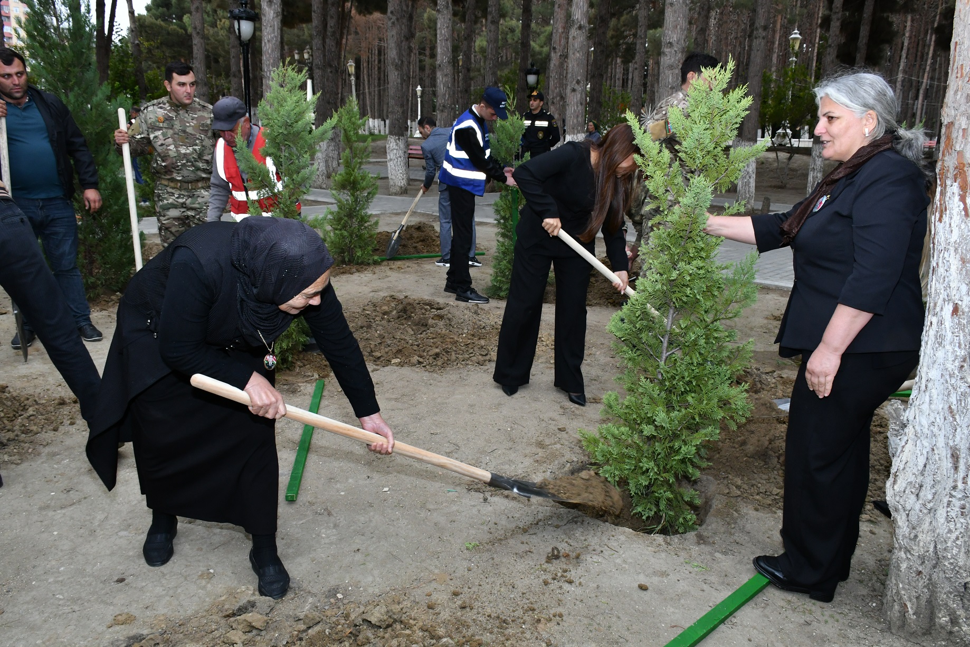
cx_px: 485
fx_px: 727
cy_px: 324
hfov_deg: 67.4
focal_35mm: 27
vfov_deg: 47.9
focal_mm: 18
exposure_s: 1/125
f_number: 10
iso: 1000
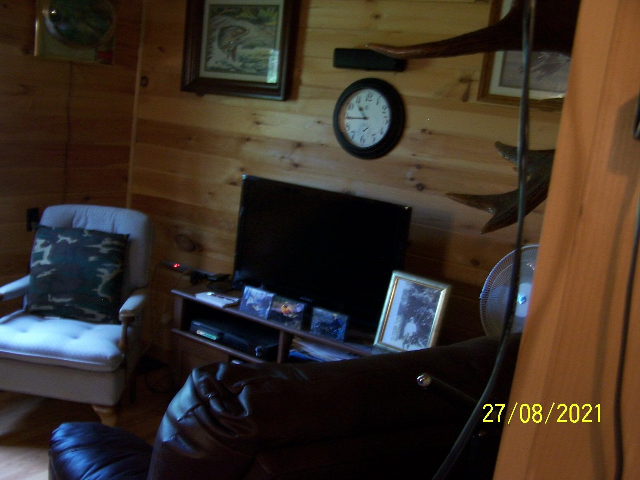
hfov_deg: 49.0
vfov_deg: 37.7
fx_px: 703
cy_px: 240
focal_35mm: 38
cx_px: 320
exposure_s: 1/8
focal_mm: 6.3
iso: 140
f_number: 2.8
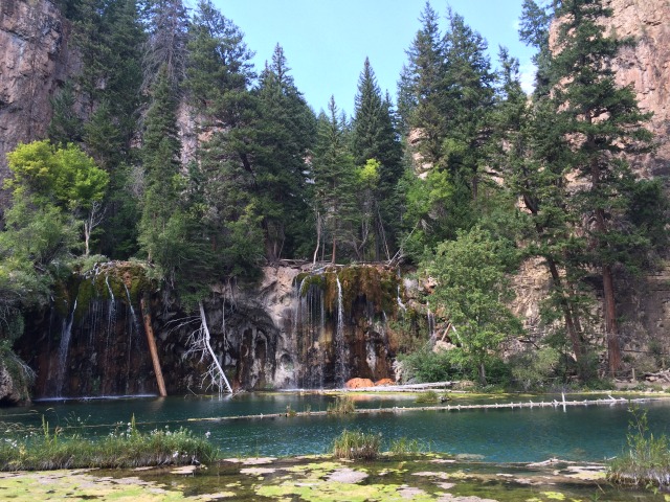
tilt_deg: +11.5
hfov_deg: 61.7
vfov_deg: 48.2
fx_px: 561
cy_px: 251
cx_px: 335
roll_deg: +1.0
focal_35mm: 29
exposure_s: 1/129
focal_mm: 4.15
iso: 32
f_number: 2.2
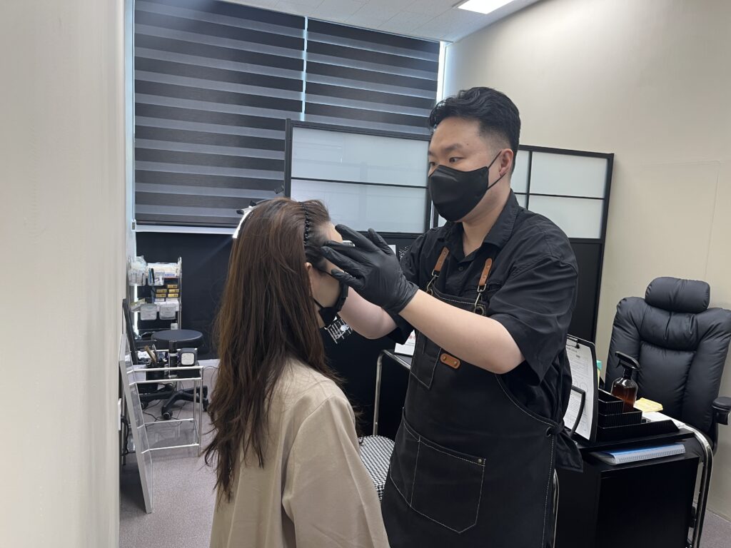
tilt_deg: -7.4
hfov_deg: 67.3
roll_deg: -3.1
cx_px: 366
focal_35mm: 26
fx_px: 549
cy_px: 274
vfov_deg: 53.1
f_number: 1.6
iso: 80
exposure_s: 1/60
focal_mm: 5.1
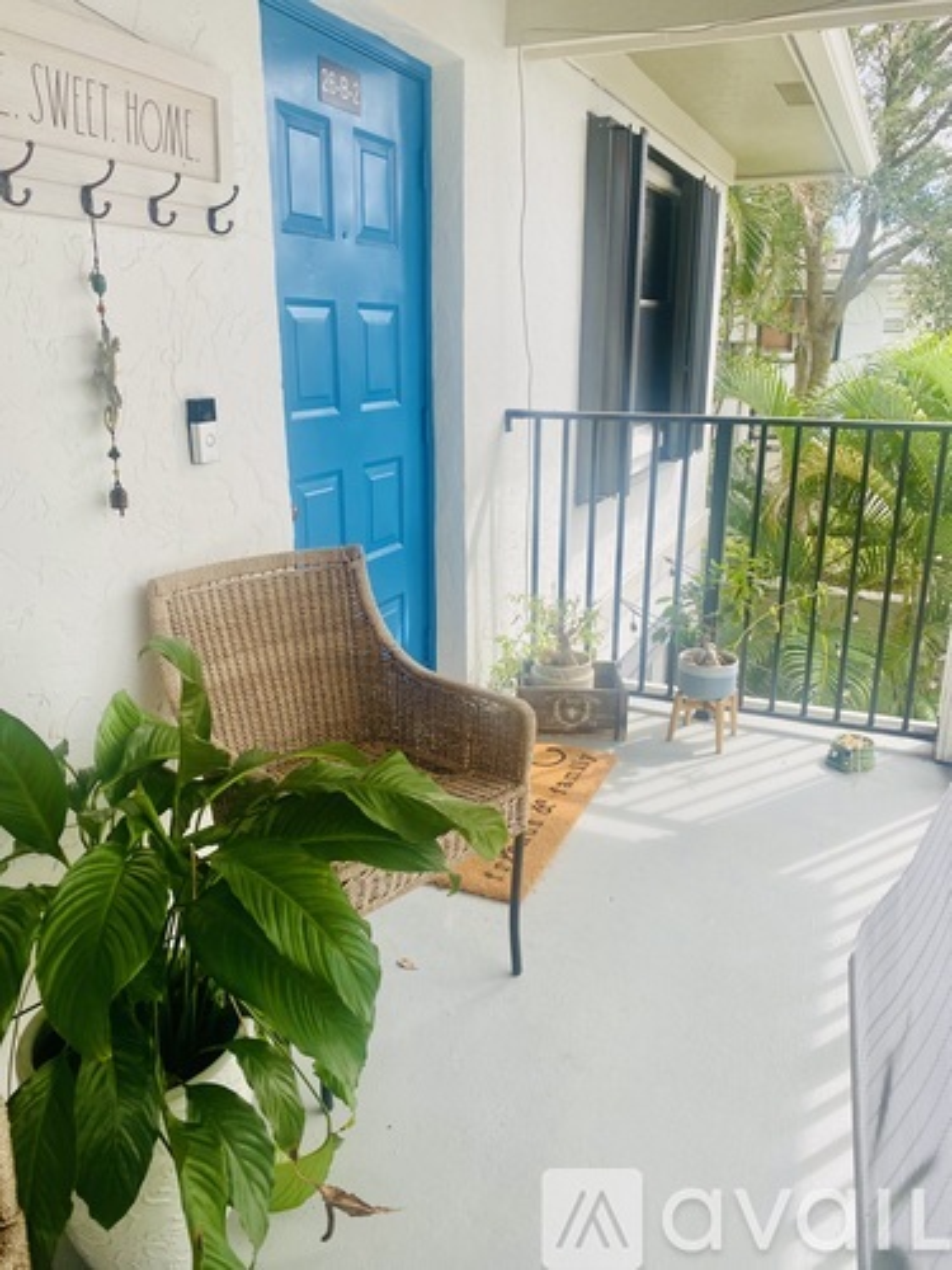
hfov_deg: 53.1
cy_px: 635
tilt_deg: -15.8
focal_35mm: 26
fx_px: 953
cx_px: 476
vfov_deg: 67.3
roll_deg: +0.3
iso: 32
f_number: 1.8
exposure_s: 1/728
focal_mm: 4.25
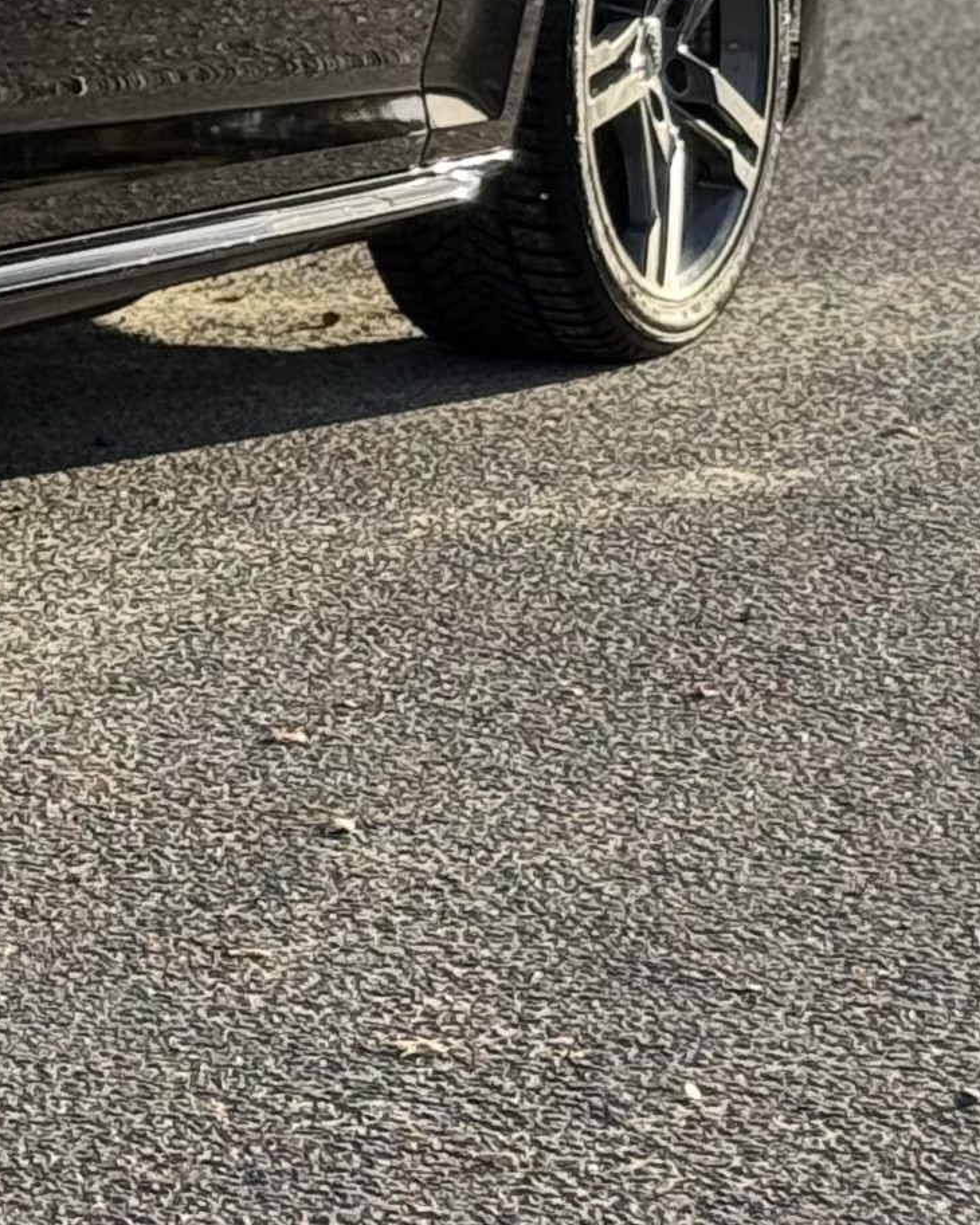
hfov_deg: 7.1
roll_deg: +0.9
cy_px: -192
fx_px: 7507
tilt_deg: -2.8
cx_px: -1261
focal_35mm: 207
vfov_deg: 9.2
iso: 64
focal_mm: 6.76
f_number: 1.78
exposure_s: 1/1818
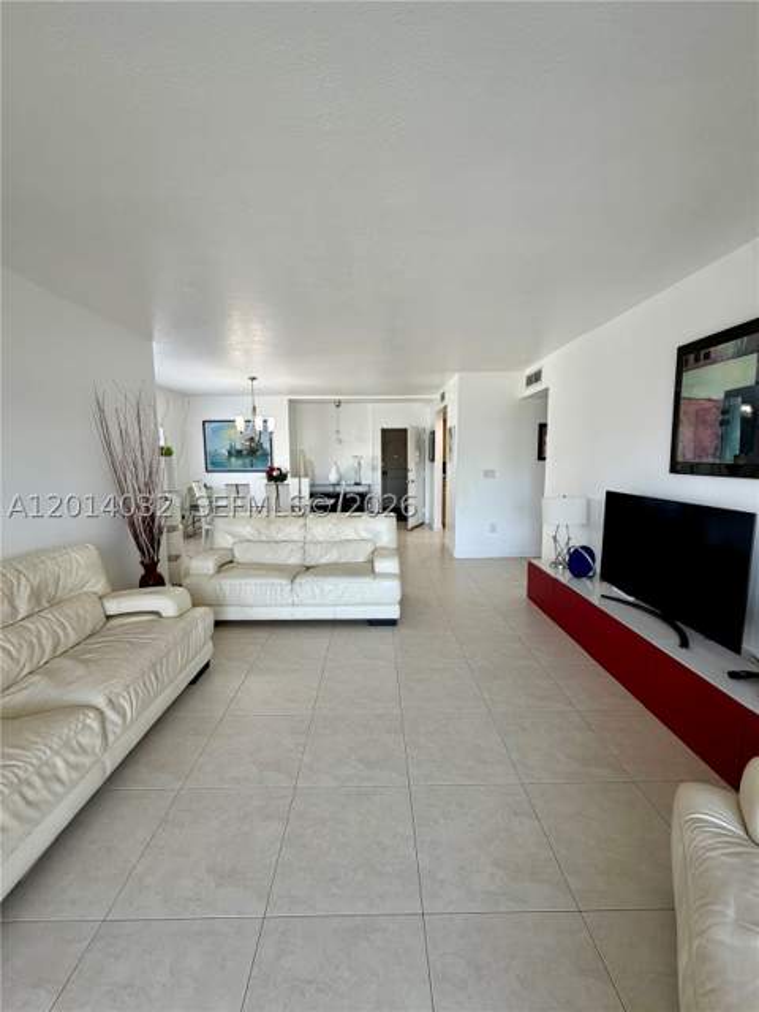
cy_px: 506
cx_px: 380
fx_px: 409
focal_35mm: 14
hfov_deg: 85.7
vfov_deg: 102.1
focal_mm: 2.22
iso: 160
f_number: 2.2
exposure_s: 1/120
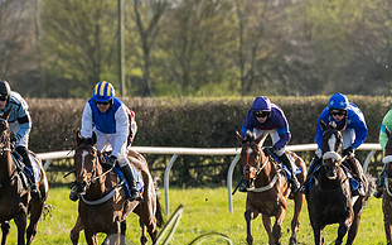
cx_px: 91
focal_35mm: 839
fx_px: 8958
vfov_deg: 1.6
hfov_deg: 2.5
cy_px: 168
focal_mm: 200
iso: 400
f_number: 4
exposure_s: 1/1600
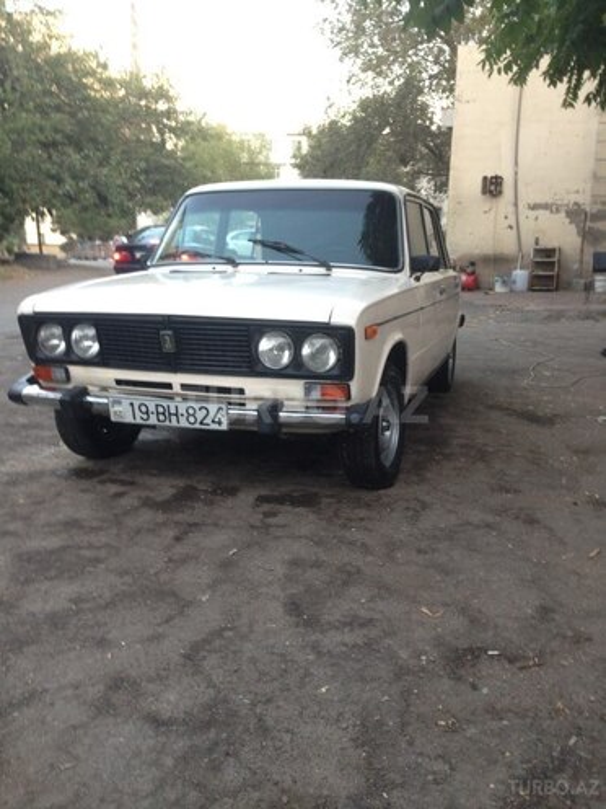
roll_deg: -0.9
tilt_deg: -10.4
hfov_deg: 42.9
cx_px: 303
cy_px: 404
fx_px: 770
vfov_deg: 55.4
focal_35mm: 33
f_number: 2.4
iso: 64
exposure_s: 1/20
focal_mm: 4.12
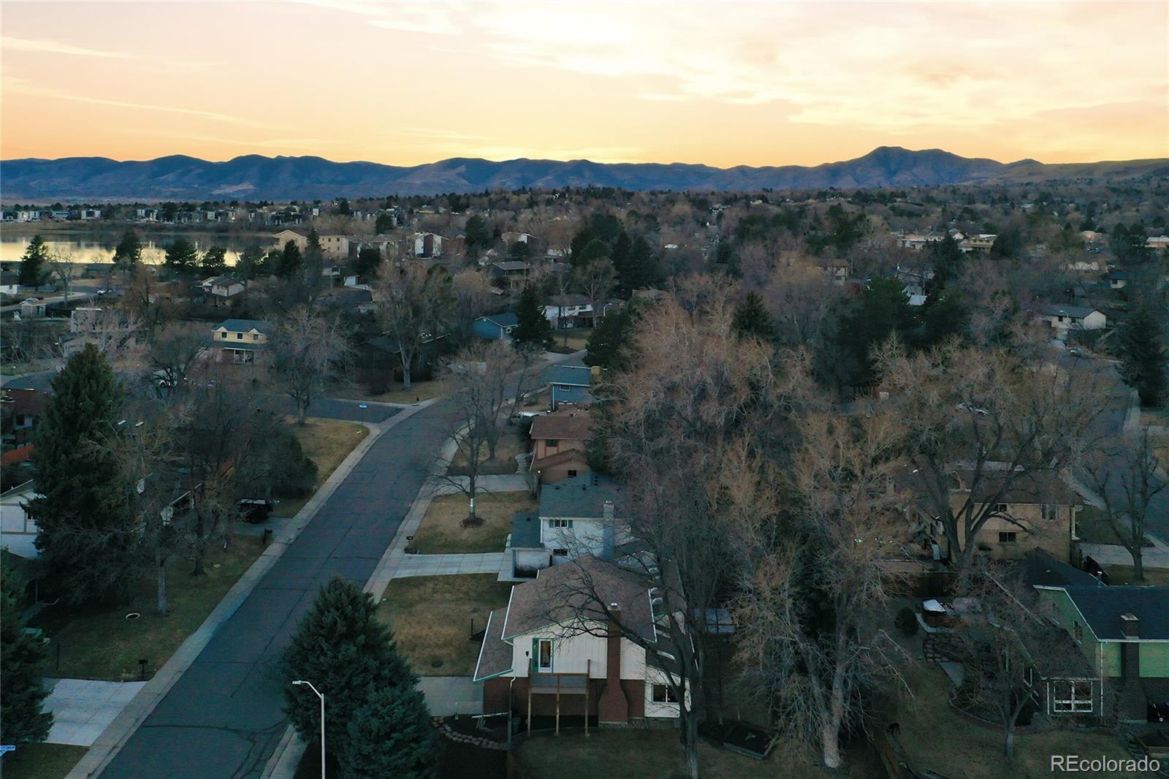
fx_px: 909
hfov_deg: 65.5
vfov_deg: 46.4
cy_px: 390
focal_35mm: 28
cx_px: 584
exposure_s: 1/160
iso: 100
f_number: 4.5
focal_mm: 10.3
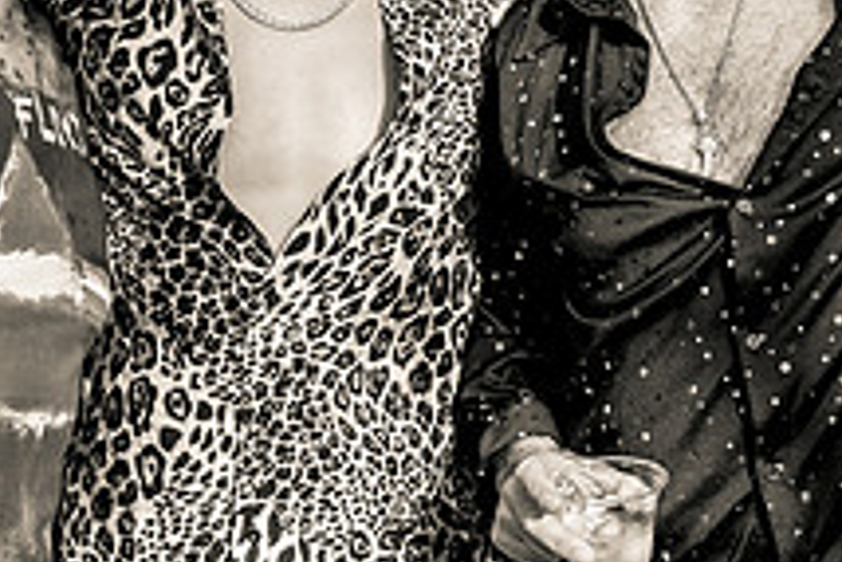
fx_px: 2715
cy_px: 26
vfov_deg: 11.7
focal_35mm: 116
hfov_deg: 17.5
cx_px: 646
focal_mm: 41
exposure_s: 1/640
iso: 200
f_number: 5.6
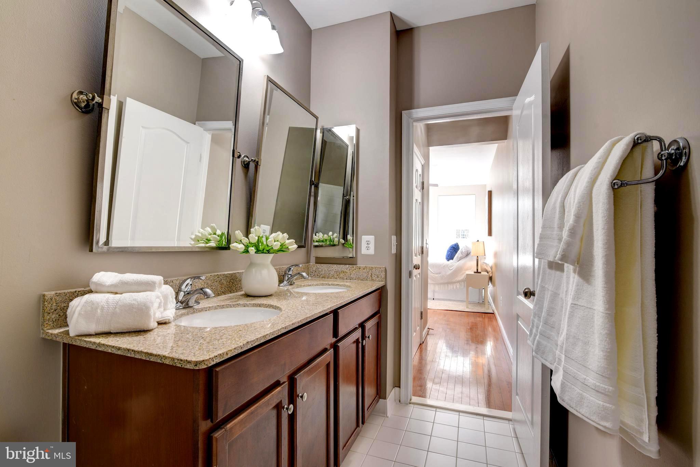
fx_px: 311
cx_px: 350
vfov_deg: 73.8
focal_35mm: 16
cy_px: 234
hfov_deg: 96.7
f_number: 8
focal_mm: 16
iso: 200
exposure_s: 1/5
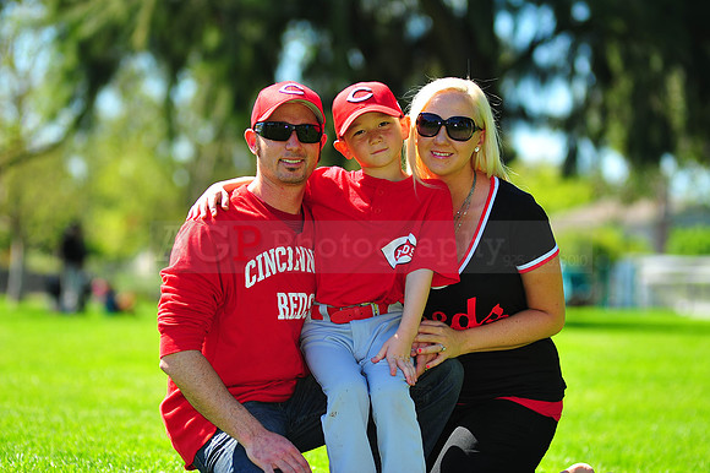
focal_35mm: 180
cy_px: 236
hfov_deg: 11.4
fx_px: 3548
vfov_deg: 7.6
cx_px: 355
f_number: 4.5
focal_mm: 180
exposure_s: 1/500
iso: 200
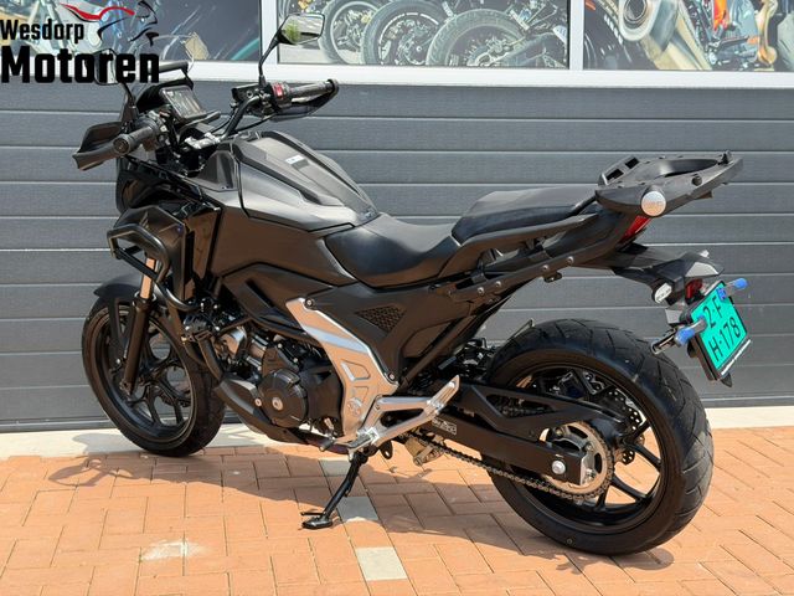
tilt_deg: -6.4
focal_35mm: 48
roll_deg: +0.3
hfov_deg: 39.7
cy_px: 298
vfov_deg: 30.3
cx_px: 397
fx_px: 1101
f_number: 1.78
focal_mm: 6.76
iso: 100
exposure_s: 1/2146
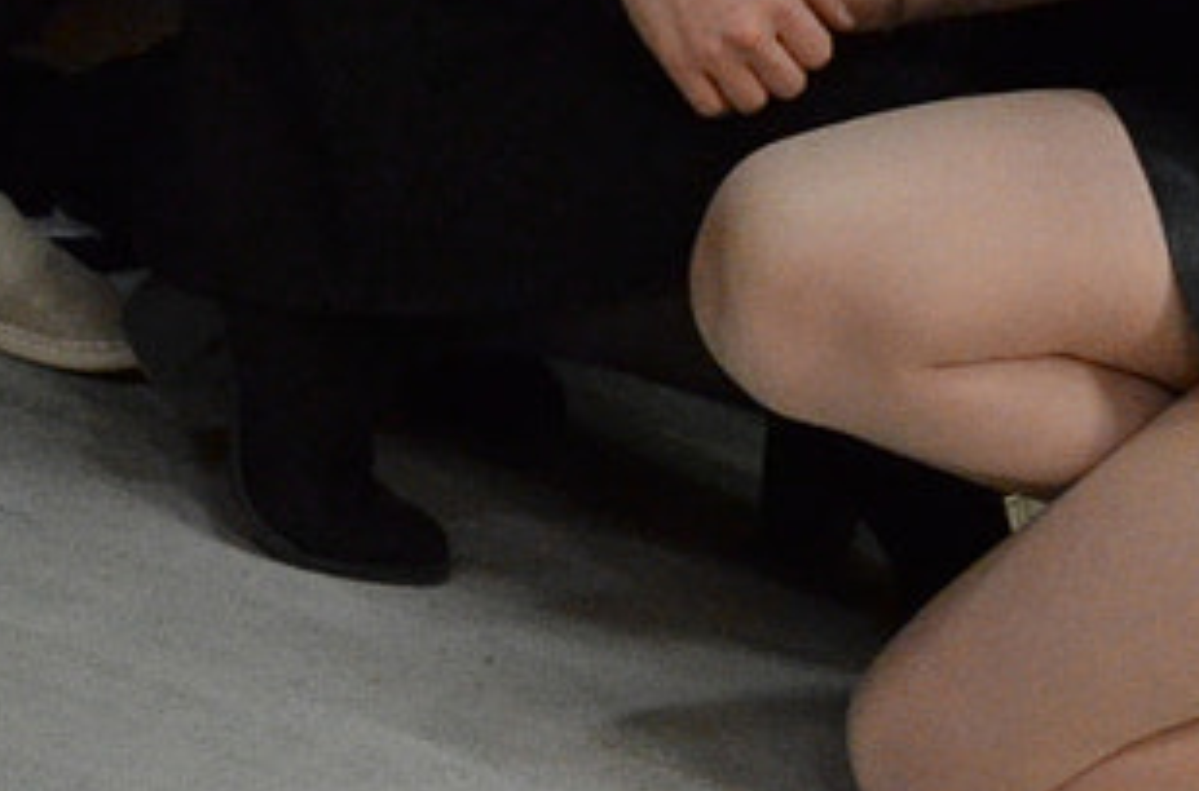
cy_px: -863
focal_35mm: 202
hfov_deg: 10.2
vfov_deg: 6.5
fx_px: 6707
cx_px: 349
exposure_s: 1/80
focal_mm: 26
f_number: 4.2
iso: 1000
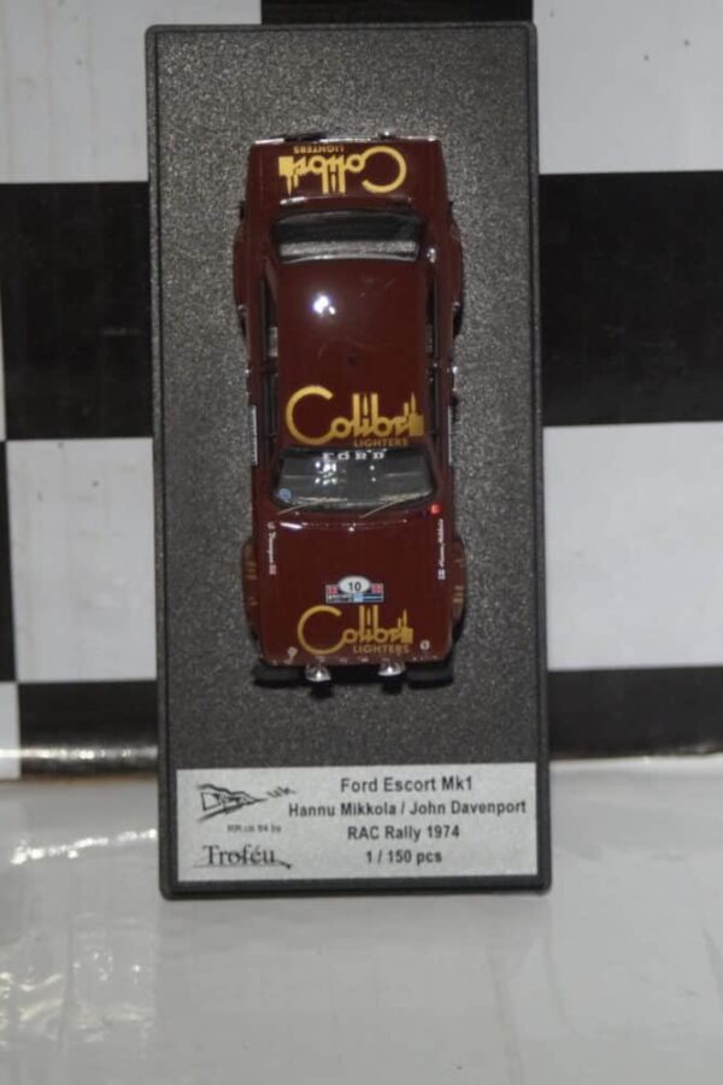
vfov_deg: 17.1
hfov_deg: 11.4
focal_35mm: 120
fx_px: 3615
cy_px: 542
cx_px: 362
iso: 2500
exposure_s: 1/160
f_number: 5.6
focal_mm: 80
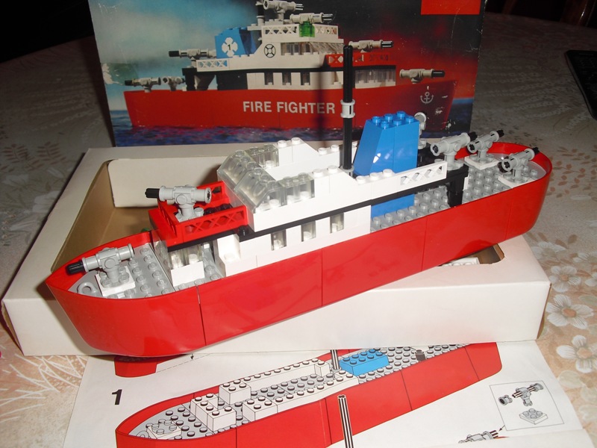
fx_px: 621
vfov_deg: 39.7
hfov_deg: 51.4
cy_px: 224
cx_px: 298
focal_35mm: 36
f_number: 3.1
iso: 64
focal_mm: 6.3
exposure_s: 1/60
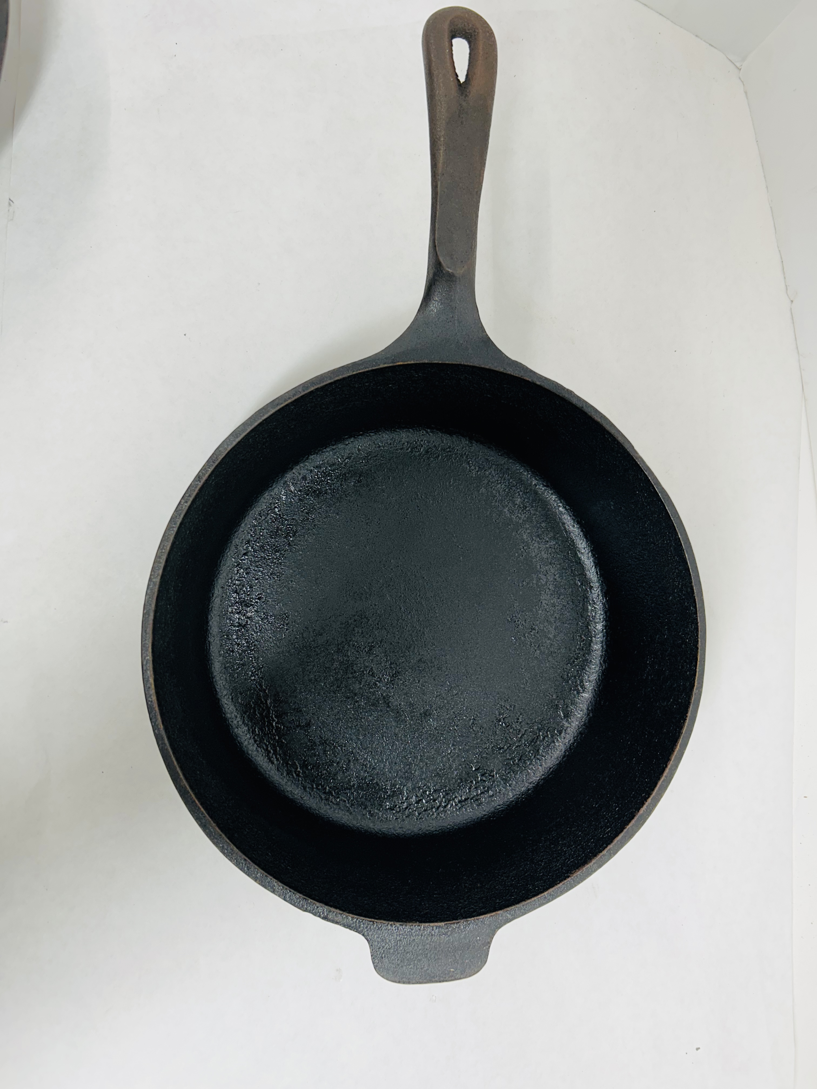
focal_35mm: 26
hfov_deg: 53.1
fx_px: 818
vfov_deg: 67.3
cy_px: 544
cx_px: 408
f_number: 1.5
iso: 32
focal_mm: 5.7
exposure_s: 1/151
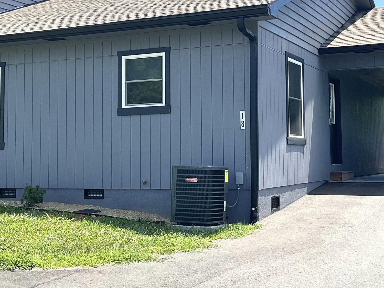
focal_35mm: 58
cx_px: 231
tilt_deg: +4.3
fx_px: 643
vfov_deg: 25.2
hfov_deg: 33.1
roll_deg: +0.2
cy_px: 107
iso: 16
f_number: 1.8
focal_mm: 3
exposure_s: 1/1311
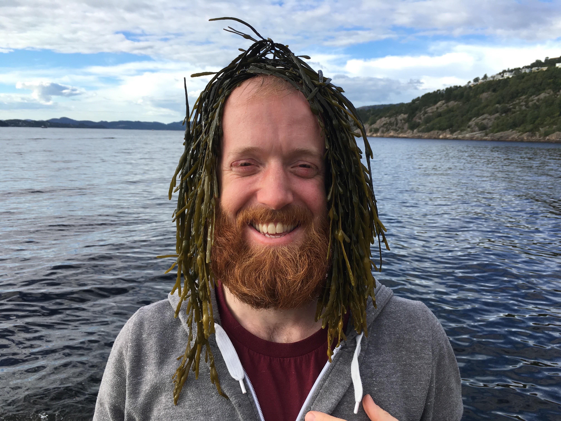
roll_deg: -0.2
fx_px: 470
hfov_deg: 61.7
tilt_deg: -9.8
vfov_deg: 48.2
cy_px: 210
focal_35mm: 29
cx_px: 280
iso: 25
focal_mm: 4.15
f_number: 2.2
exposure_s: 1/651
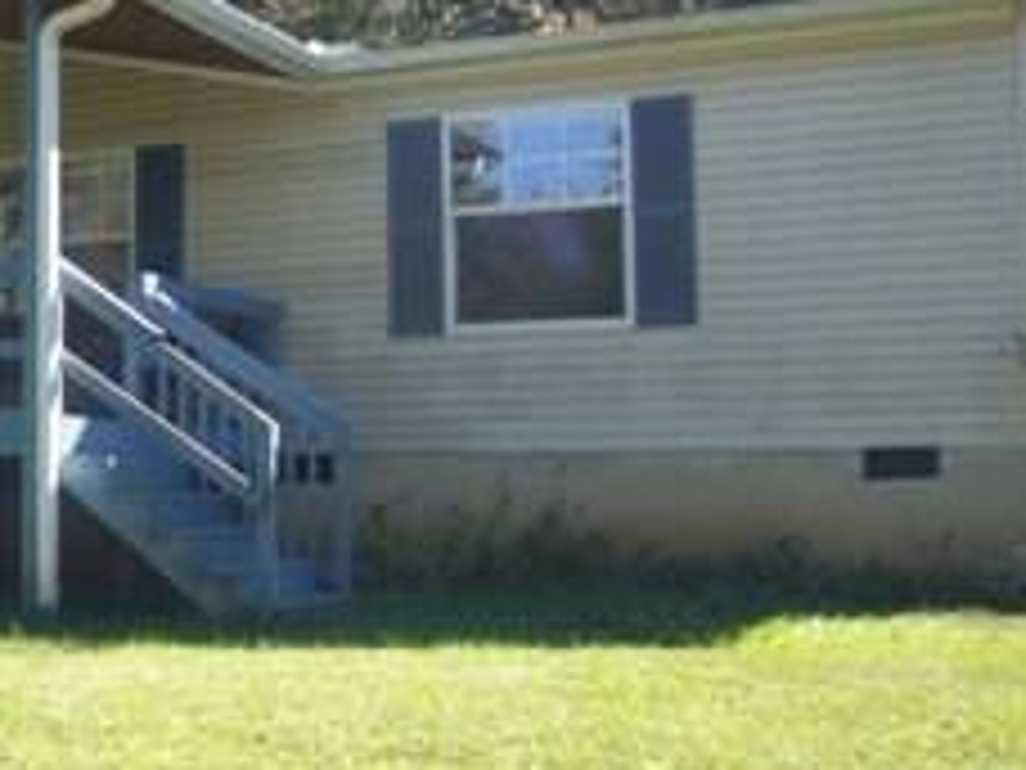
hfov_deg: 29.4
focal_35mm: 63
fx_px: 1867
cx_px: 99
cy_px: 396
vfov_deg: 23.3
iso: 200
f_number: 6.3
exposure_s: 1/200
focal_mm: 5.2
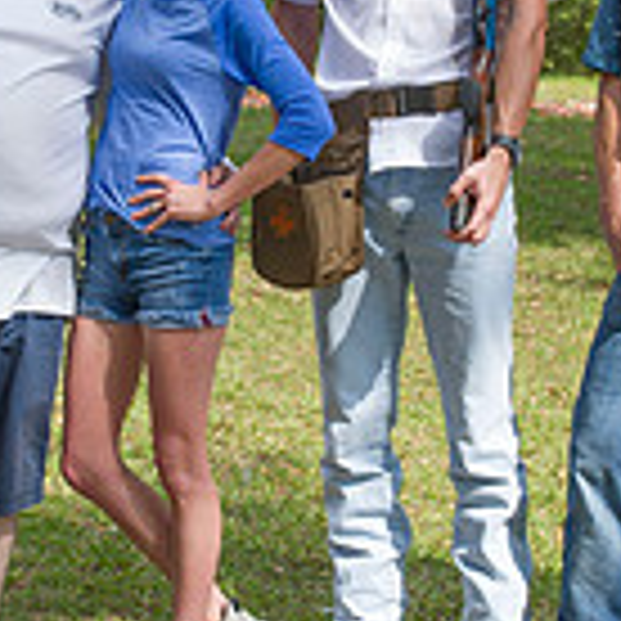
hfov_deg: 15.7
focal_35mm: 111
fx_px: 2253
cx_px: 194
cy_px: 216
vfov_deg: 15.7
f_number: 7.1
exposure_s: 1/320
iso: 200
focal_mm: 31
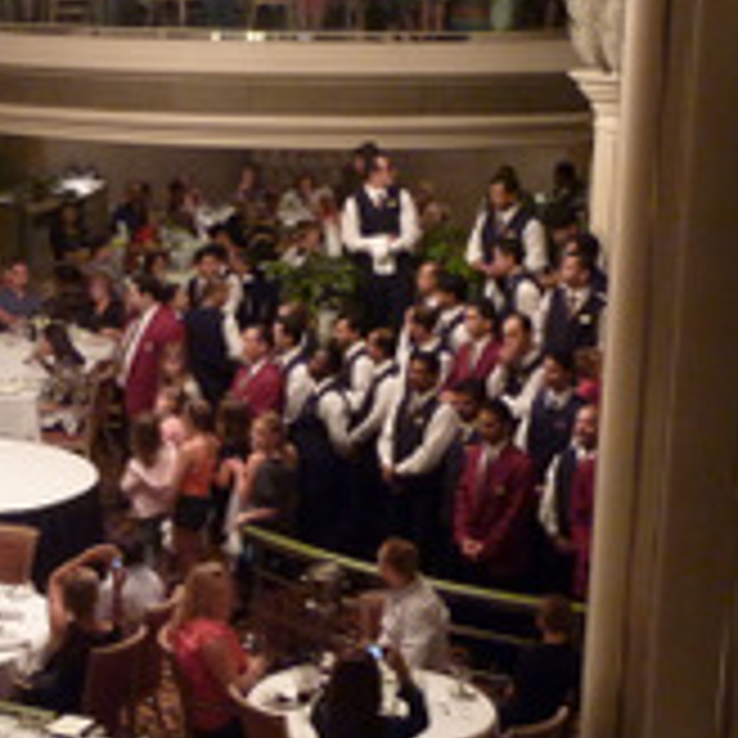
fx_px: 1930
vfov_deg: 21.7
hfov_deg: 20.9
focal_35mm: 80
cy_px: 356
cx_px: -14
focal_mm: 6.9
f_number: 3.7
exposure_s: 1/6
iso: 400
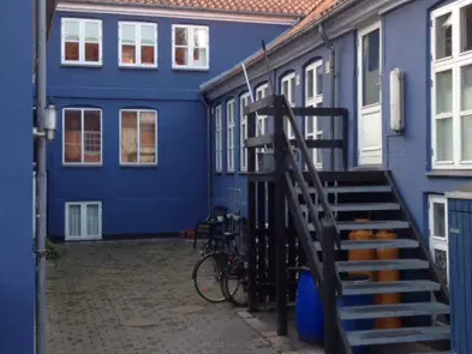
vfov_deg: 25.7
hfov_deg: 33.7
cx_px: 271
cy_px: 162
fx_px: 777
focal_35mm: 57
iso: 64
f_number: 2.4
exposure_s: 1/120
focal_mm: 4.28
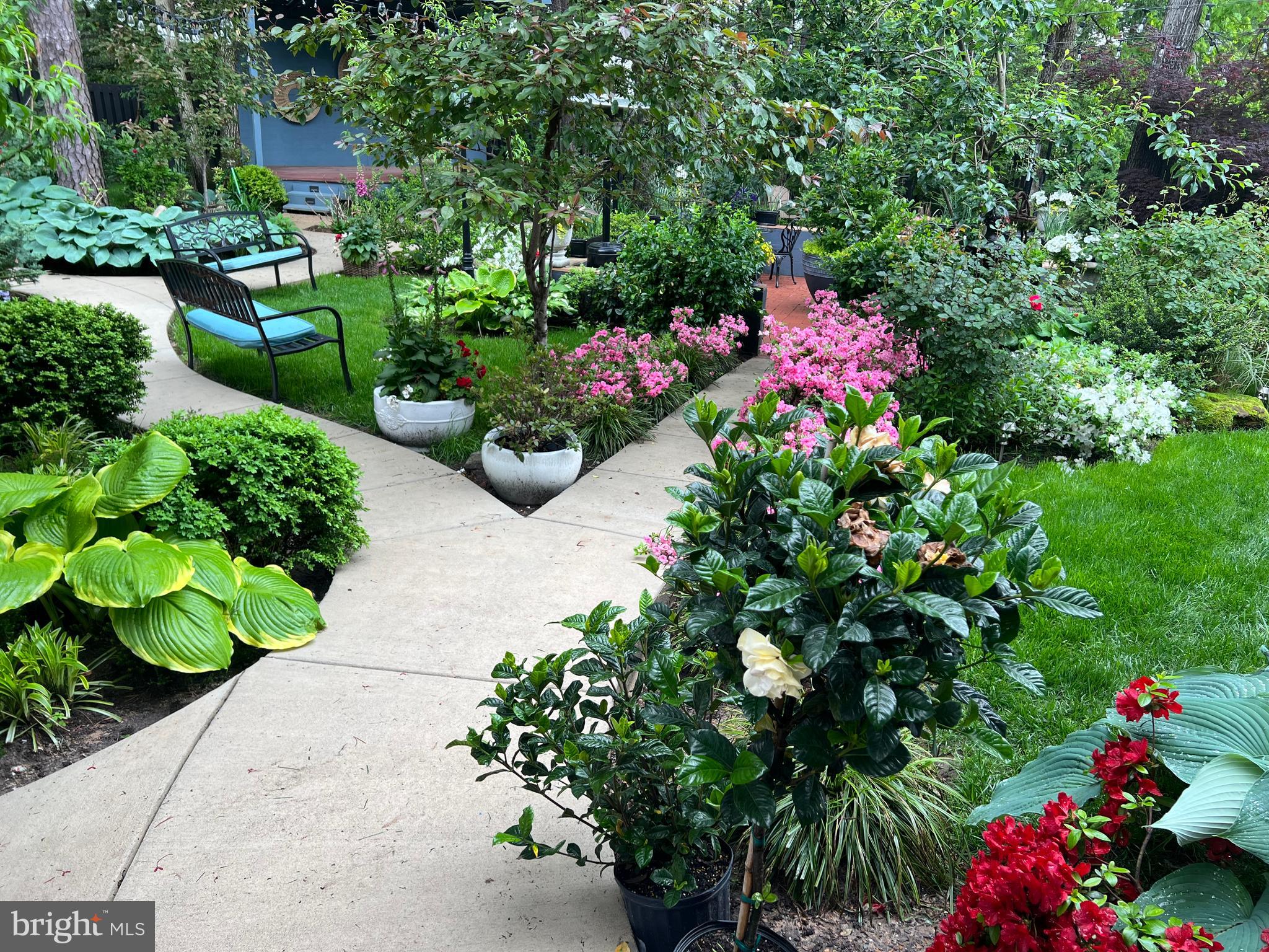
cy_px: 476
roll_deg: -1.9
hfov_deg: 67.3
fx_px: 953
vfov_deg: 53.1
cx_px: 634
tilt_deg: -23.3
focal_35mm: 26
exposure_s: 1/161
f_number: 1.5
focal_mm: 5.7
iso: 40
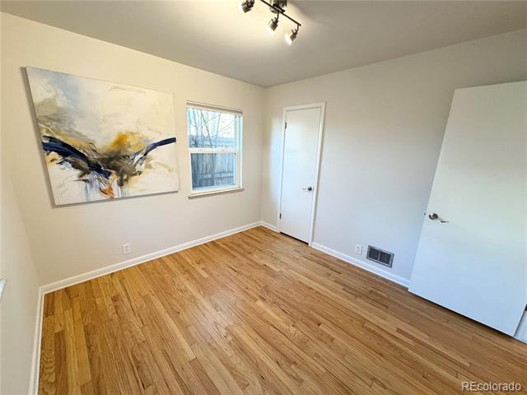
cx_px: 264
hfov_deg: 102.1
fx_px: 213
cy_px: 198
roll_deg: -2.2
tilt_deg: -14.8
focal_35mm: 14
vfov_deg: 85.7
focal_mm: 2.22
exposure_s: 1/120
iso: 250
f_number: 2.2
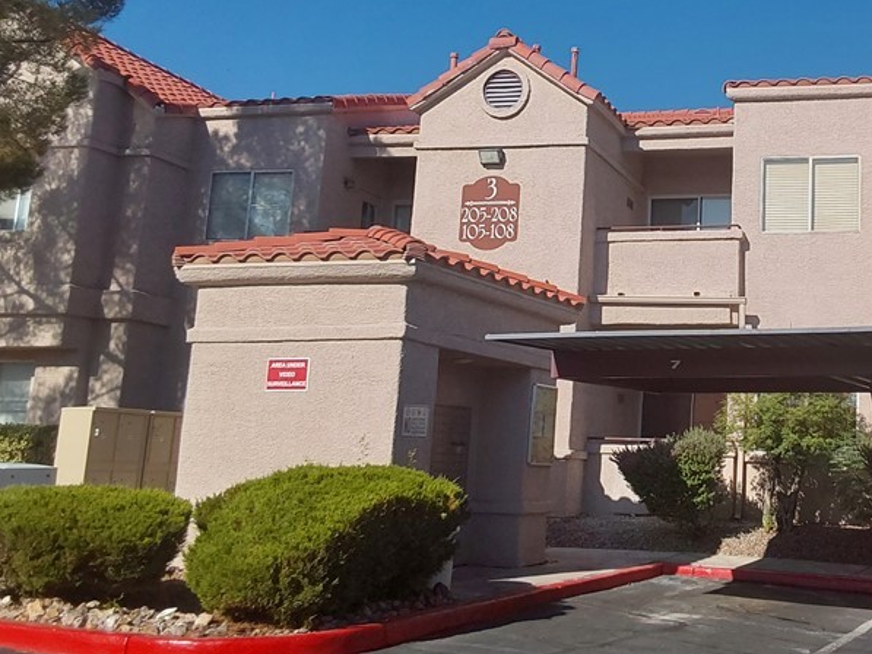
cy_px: 255
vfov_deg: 30.2
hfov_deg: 38.1
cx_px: 701
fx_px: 1209
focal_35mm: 48
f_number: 1.9
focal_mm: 2.91
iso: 50
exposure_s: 1/4055
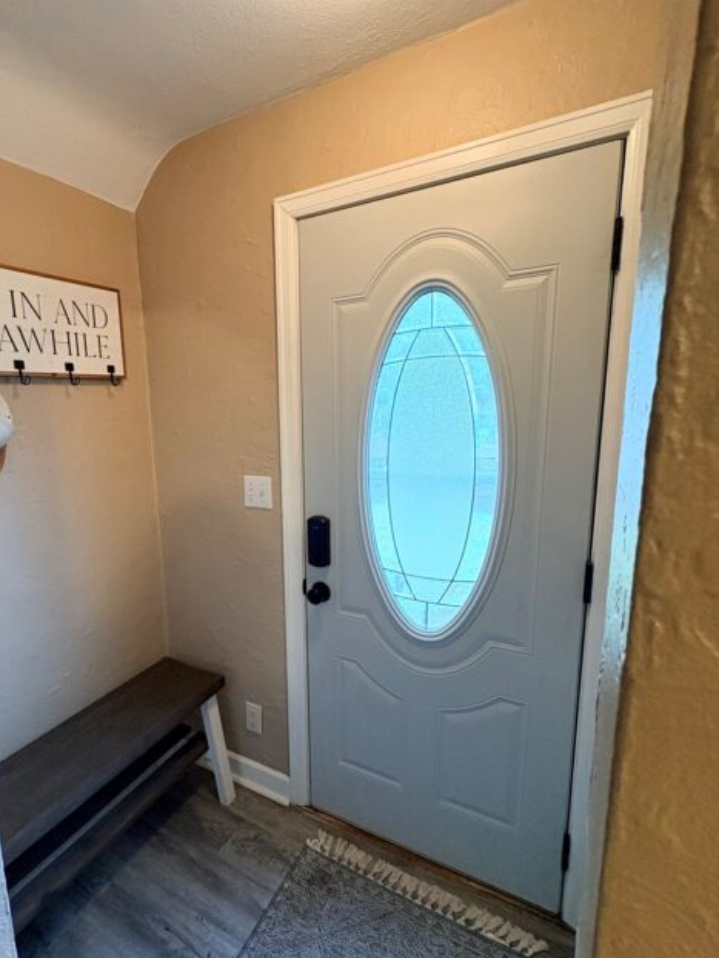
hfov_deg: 70.6
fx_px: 498
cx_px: 276
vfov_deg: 87.7
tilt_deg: -9.7
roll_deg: +2.0
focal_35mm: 18
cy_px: 493
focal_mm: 2.22
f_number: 2.2
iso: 320
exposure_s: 1/60
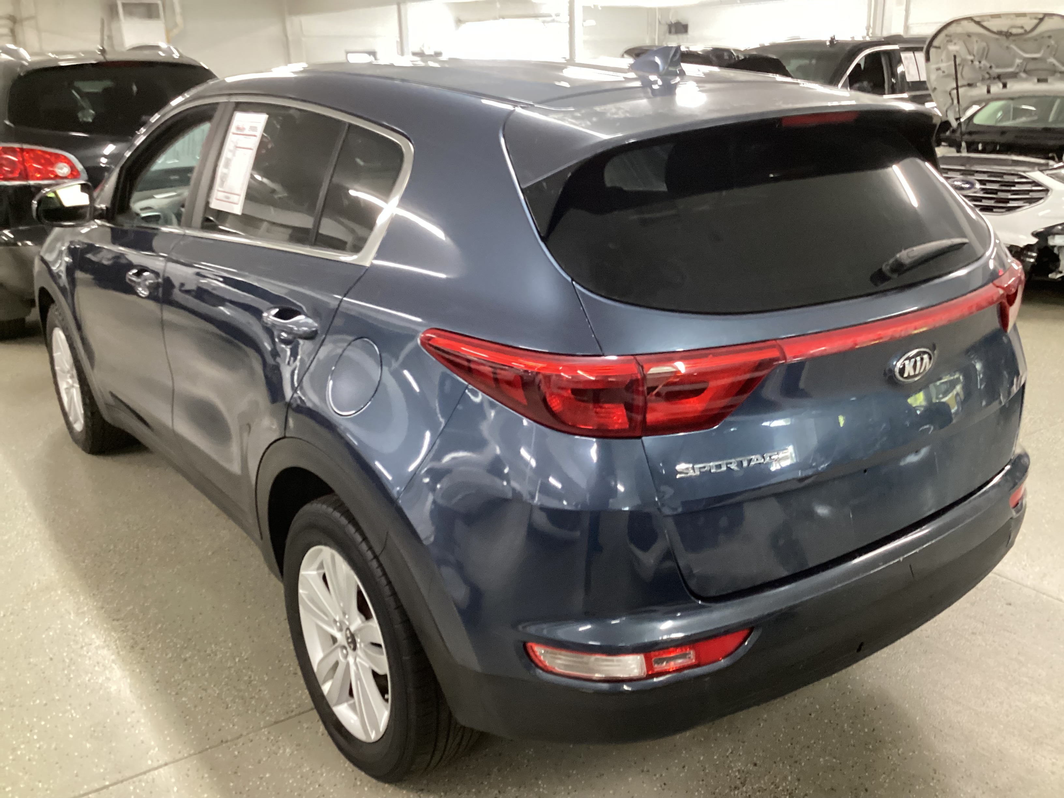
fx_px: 953
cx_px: 532
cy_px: 399
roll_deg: +0.6
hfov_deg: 58.4
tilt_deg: -21.4
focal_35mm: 31
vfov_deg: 45.4
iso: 400
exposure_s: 1/30
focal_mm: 3.3
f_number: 2.4
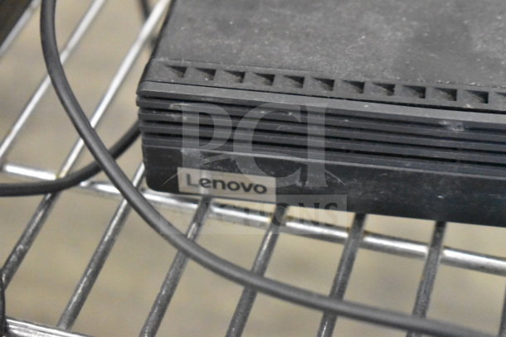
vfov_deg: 16.6
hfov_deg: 24.6
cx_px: 253
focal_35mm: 82
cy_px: 168
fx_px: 1160
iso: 18000
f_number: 5.6
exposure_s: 1/100
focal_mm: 55
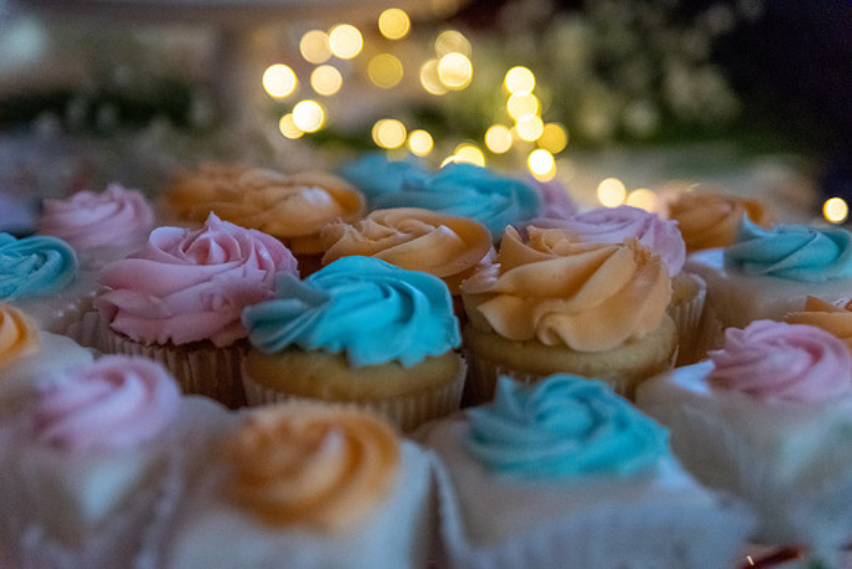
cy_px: 284
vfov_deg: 18.2
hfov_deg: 27.0
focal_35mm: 75
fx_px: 1775
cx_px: 426
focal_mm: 50
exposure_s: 1/800
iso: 5000
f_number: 2.8
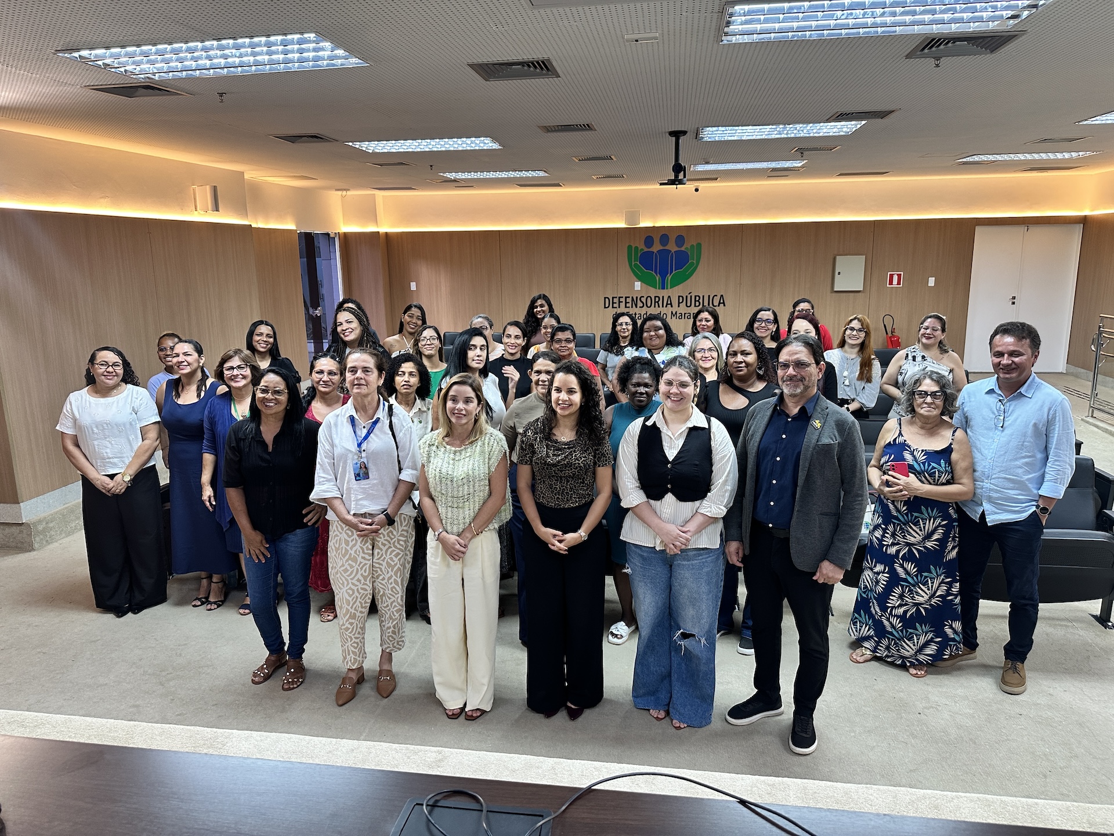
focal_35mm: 24
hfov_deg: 71.6
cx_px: 557
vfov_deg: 56.8
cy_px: 418
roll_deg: -0.1
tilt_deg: -11.0
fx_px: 772
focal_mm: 6.86
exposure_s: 1/60
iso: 200
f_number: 1.78
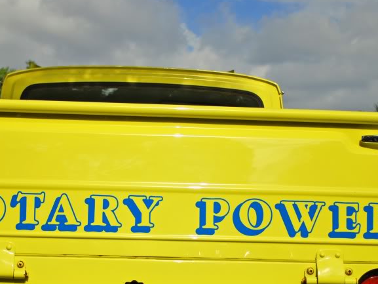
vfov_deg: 16.9
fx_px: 950
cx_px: 152
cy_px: 216
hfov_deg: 22.5
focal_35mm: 87
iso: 100
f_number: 5
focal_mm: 34
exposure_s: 1/2000
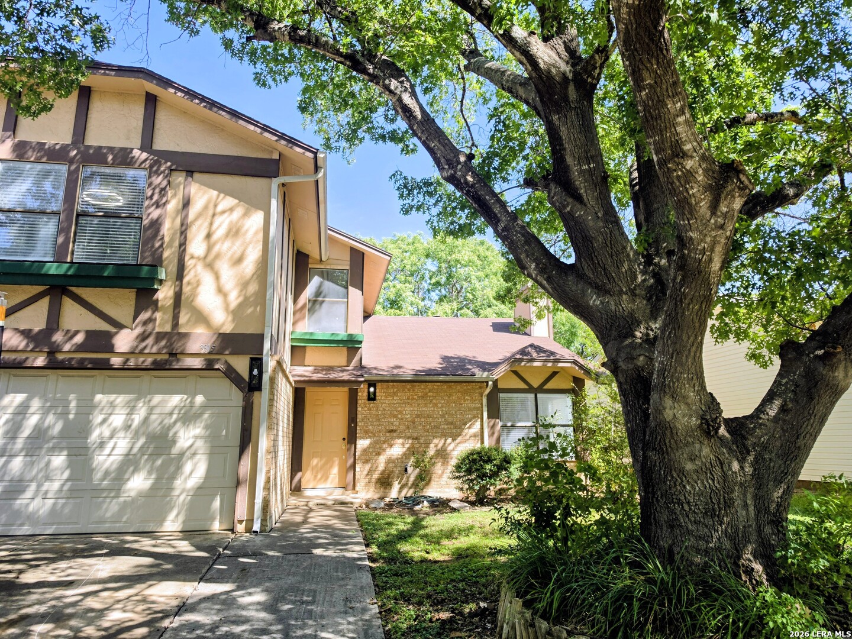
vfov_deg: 58.9
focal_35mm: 23
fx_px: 566
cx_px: 426
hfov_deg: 73.9
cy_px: 320
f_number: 1.4
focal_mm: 6.5
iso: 64
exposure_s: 1/2032
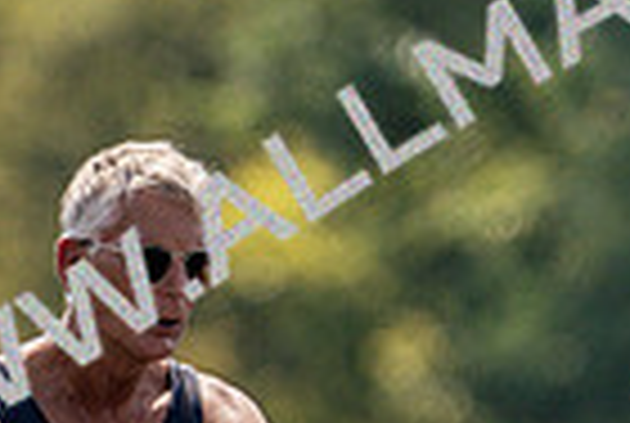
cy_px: 515
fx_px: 43457
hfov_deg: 0.8
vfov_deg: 0.6
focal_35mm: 2478
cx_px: 315
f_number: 6.3
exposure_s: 1/1600
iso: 200
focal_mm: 600
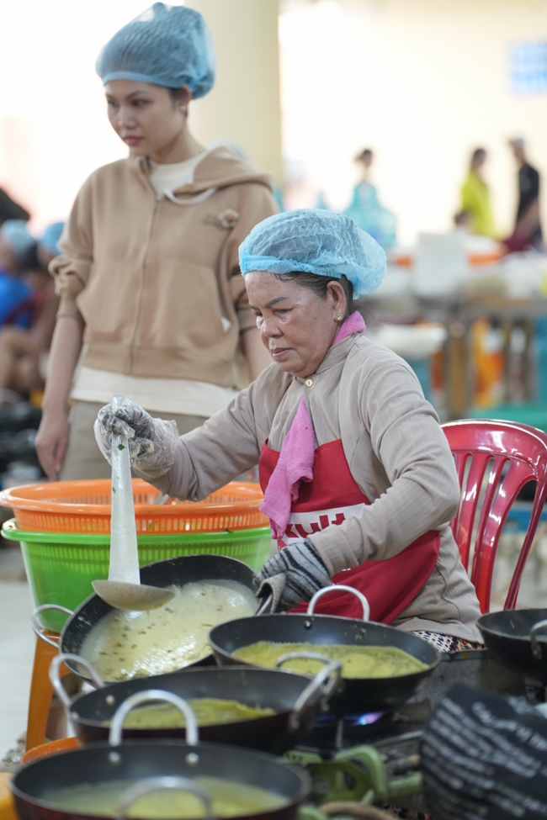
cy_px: 410
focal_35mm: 110
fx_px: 2507
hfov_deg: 12.5
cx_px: 274
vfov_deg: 18.6
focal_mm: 110
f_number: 2.8
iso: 4000
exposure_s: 1/125
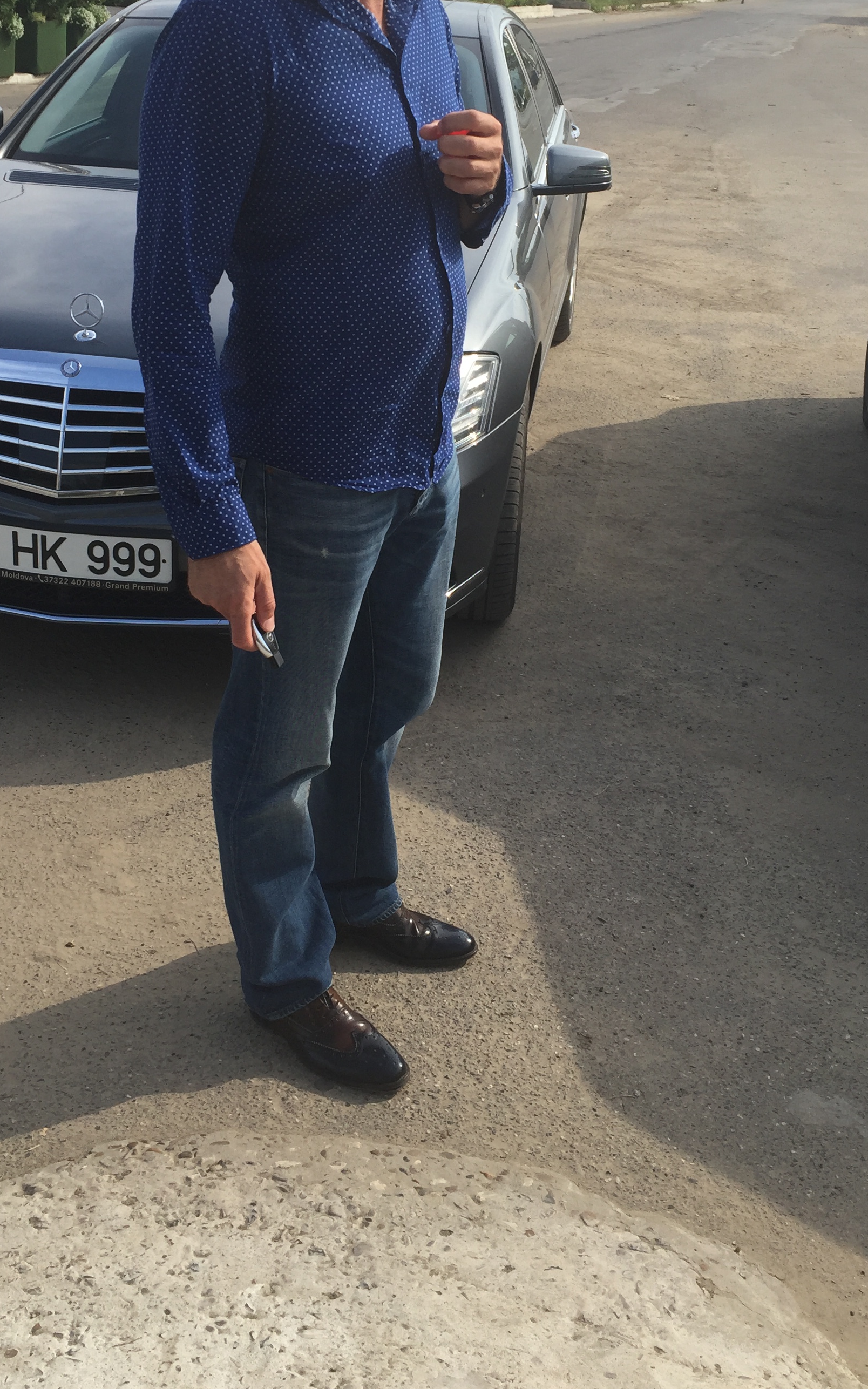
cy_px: 525
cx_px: 373
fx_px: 1476
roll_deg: -2.9
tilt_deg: -19.2
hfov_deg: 32.7
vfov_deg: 49.9
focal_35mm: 39
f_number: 2.2
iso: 32
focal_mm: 4.15
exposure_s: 1/1014
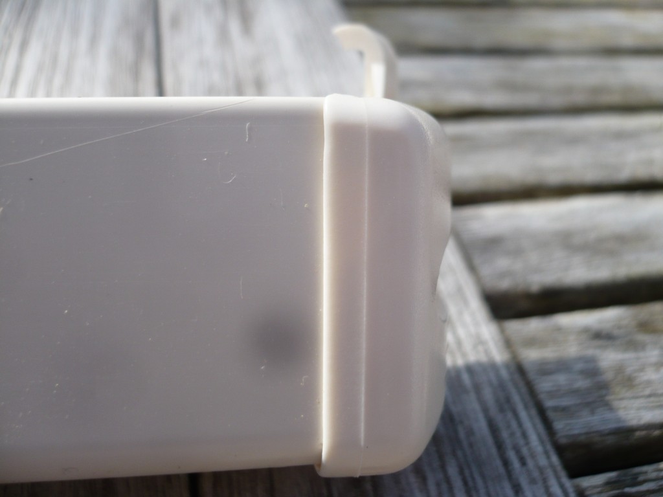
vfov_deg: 40.7
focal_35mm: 35
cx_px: 332
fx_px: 670
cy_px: 248
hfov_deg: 52.6
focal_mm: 5.8
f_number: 2.8
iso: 100
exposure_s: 1/640
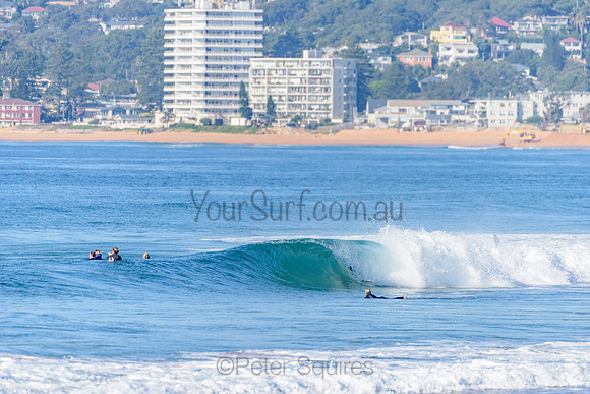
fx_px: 8196
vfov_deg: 2.8
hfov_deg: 4.1
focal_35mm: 500
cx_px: 295
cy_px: 197
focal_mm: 500
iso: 200
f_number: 5.6
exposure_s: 1/2000
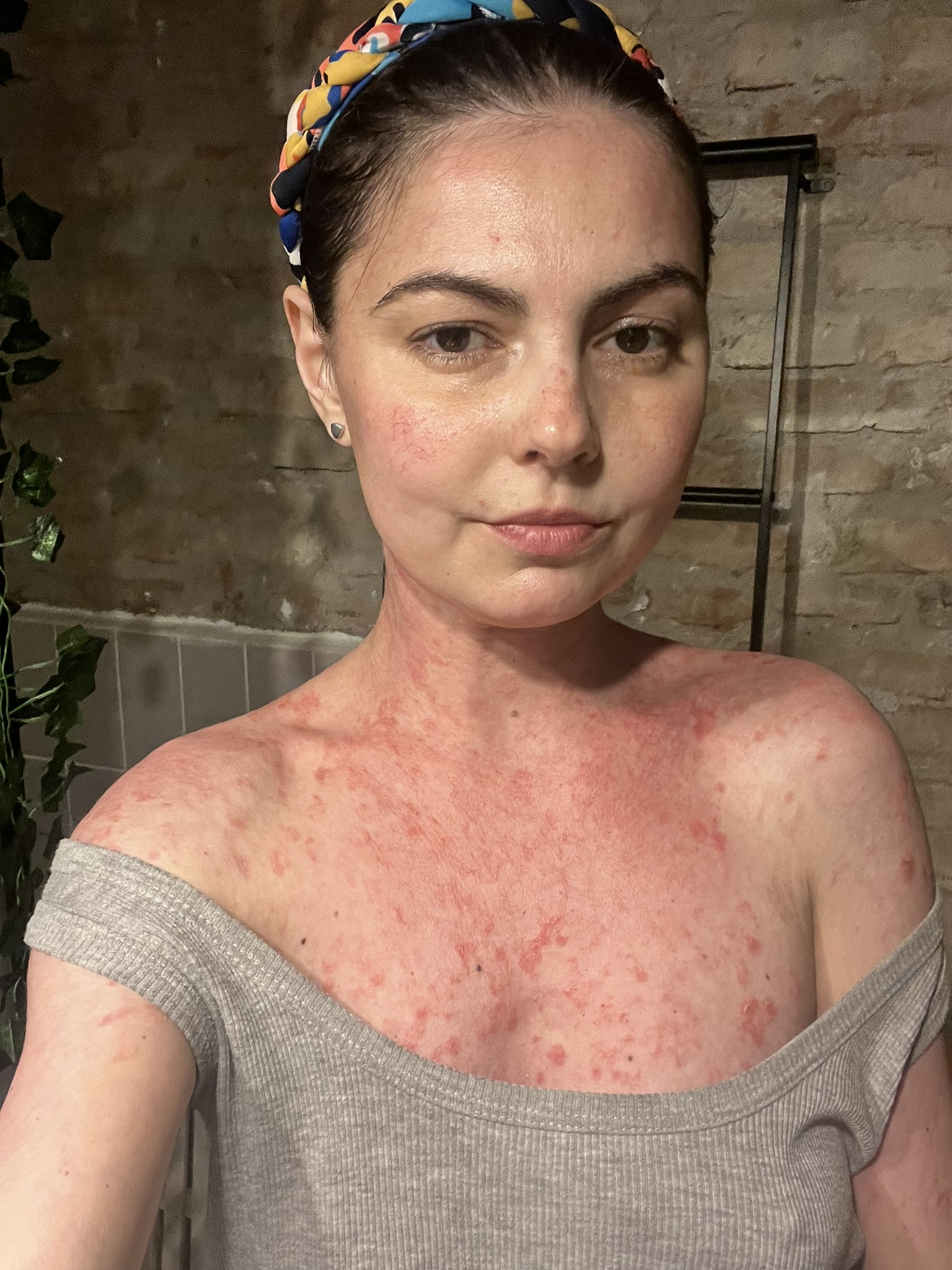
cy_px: 635
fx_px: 1100
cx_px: 476
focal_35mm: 30
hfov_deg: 46.8
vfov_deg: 60.0
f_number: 2.2
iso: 320
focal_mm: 2.71
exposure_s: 1/33
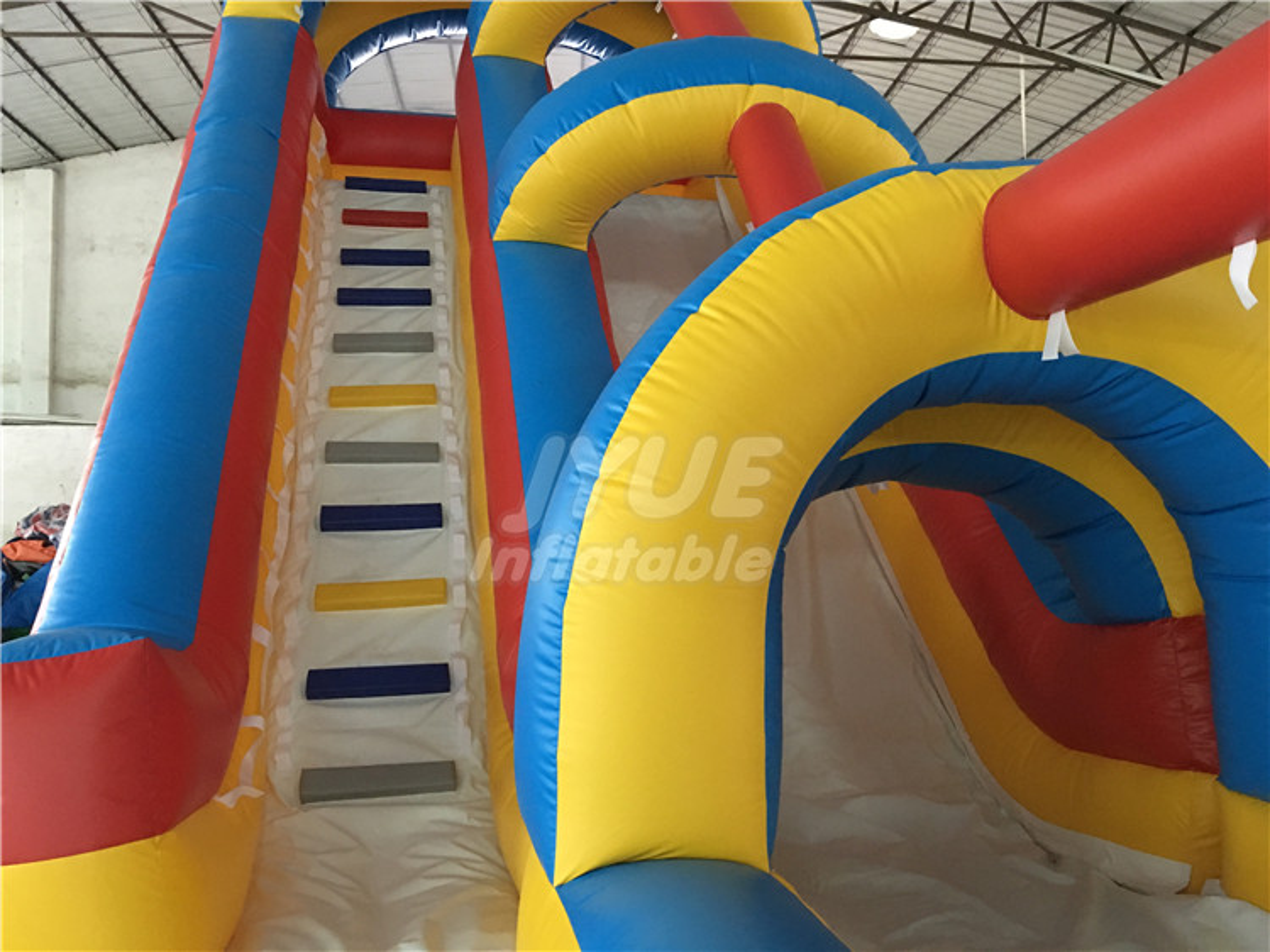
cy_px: 476
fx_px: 1064
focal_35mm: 29
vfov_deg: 48.2
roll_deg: +0.5
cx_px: 635
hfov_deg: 61.7
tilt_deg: +3.4
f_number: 2.2
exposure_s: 1/8
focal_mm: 4.15
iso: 160
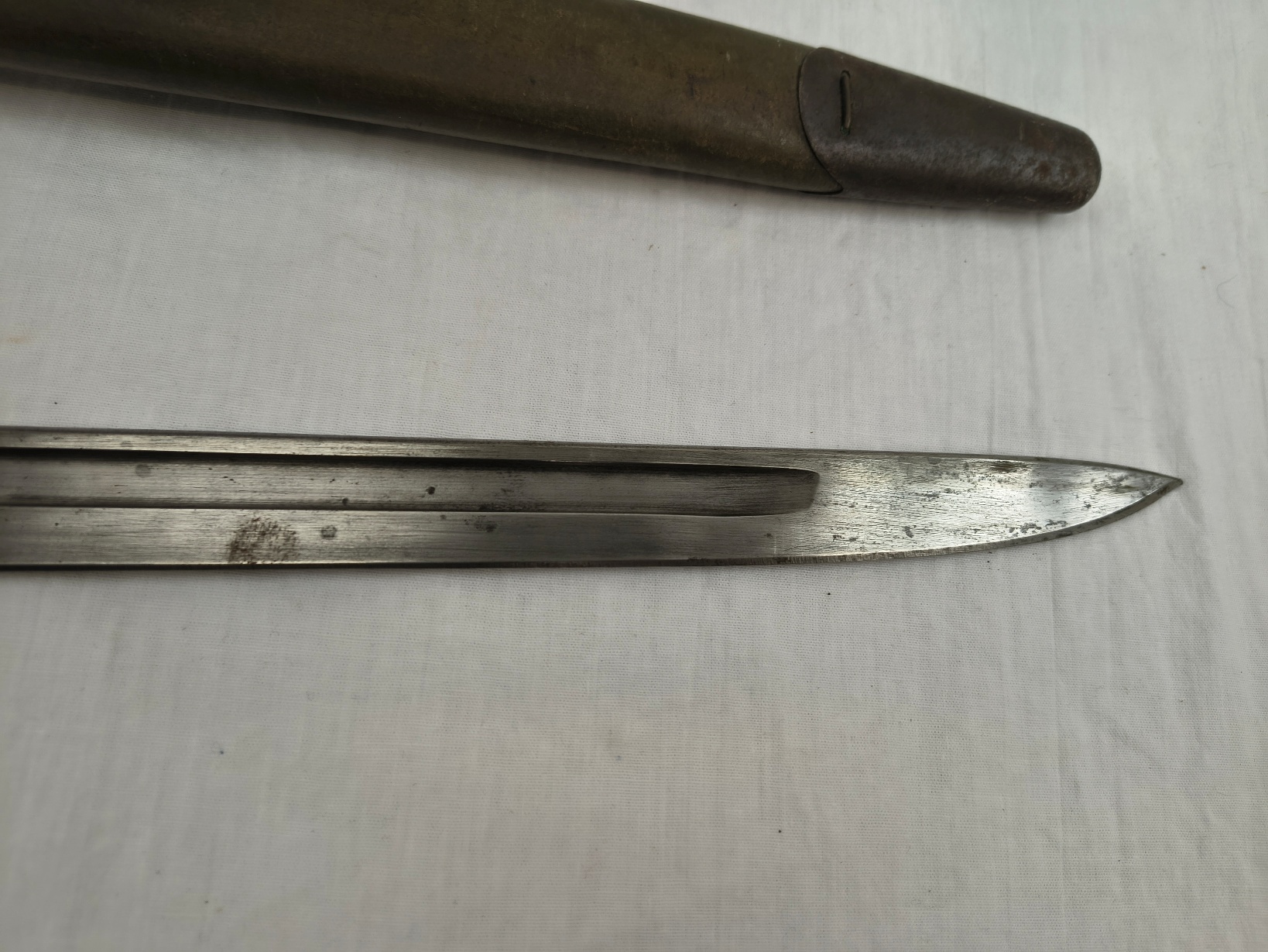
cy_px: 476
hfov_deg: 71.6
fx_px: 879
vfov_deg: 56.8
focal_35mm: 24
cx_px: 634
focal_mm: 5.56
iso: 100
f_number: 1.8
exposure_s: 1/117
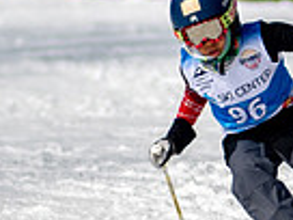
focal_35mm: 2771
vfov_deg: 0.5
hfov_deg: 0.7
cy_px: 127
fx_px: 23455
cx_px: 315
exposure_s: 1/6400
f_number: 2.8
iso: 100
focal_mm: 300
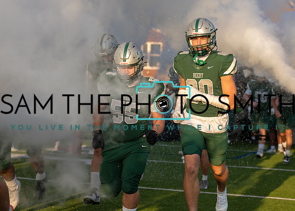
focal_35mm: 111
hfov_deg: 18.0
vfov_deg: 12.9
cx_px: 180
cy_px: 98
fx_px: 929
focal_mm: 70
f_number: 2.8
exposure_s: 1/1600
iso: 160
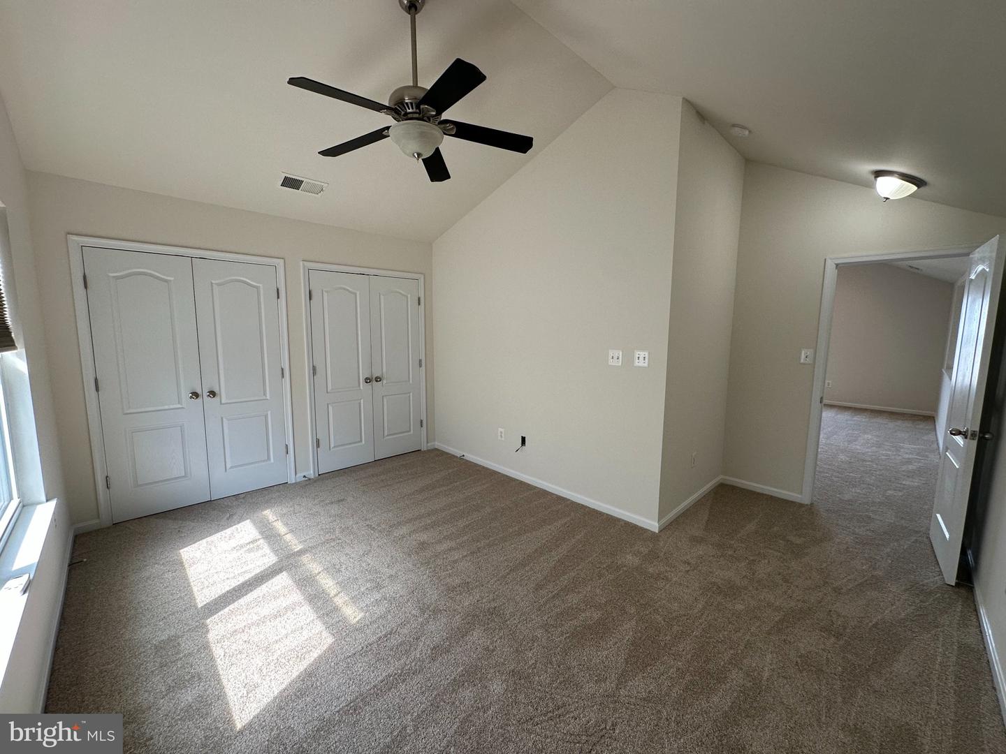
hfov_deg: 102.1
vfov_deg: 85.7
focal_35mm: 14
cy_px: 377
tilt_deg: -7.0
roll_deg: -0.8
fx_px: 407
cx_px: 503
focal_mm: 2.22
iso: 100
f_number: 2.2
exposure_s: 1/120
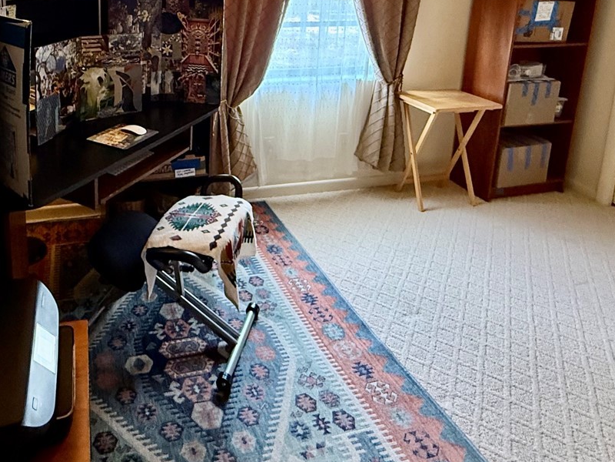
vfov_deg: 45.0
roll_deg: -2.0
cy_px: 44
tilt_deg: -10.0
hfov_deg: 61.2
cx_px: 184
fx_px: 497
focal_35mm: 28
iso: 400
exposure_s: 1/60
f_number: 2.2
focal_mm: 2.22
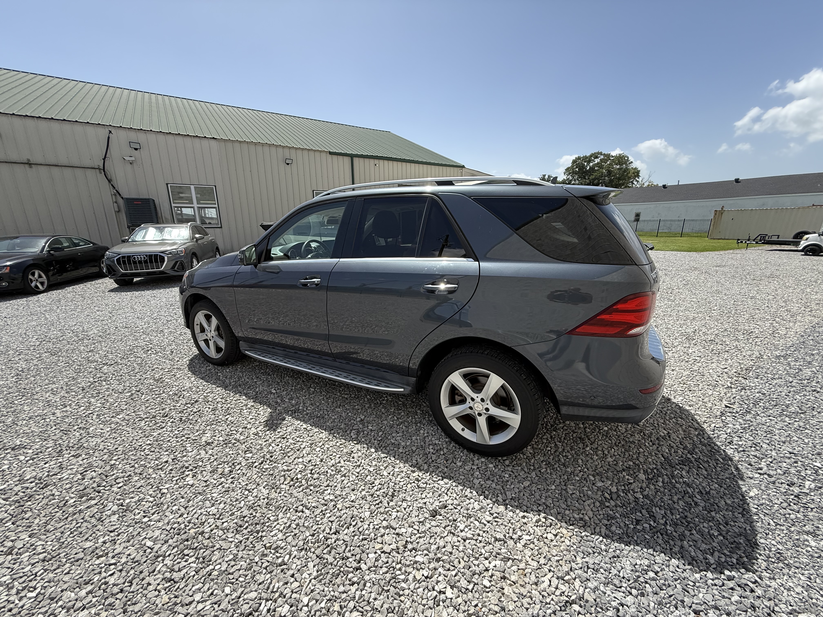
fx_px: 333
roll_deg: +0.1
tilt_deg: -14.2
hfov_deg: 102.1
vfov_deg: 85.7
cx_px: 412
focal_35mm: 14
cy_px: 308
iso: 64
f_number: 2.2
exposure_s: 1/888
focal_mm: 2.22
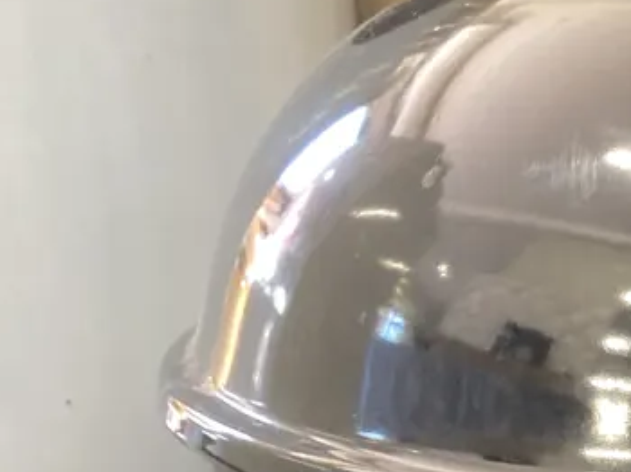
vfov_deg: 17.3
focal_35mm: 82
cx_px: 894
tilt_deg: -19.1
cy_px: 535
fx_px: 1494
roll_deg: -0.2
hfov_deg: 20.9
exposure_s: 1/33
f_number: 1.8
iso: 250
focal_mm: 3.99
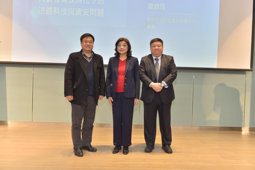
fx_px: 227
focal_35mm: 32
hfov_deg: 58.7
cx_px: 128
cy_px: 85
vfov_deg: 41.1
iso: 1600
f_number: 5.6
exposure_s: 1/100
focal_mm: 32
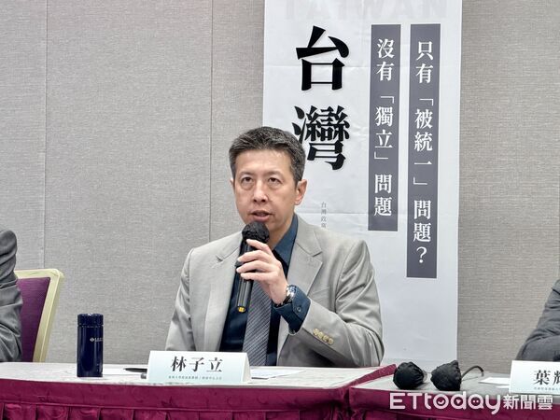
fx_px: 1618
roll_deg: -0.7
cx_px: 280
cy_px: 210
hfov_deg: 19.6
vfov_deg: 14.8
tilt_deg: -0.4
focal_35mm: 100
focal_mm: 16.89
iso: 320
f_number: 2.8
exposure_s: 1/60
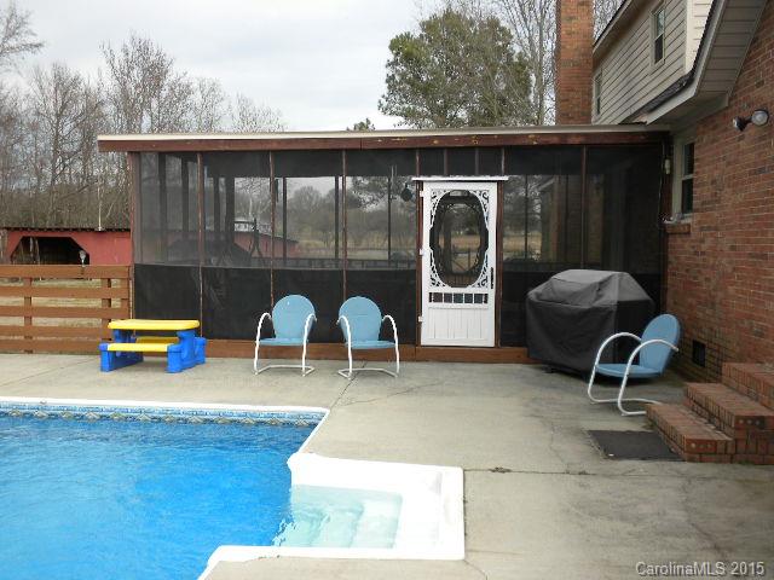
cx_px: 387
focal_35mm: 37
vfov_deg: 38.7
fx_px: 827
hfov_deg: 50.1
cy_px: 290
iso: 64
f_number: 3.5
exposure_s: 1/281
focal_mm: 6.6
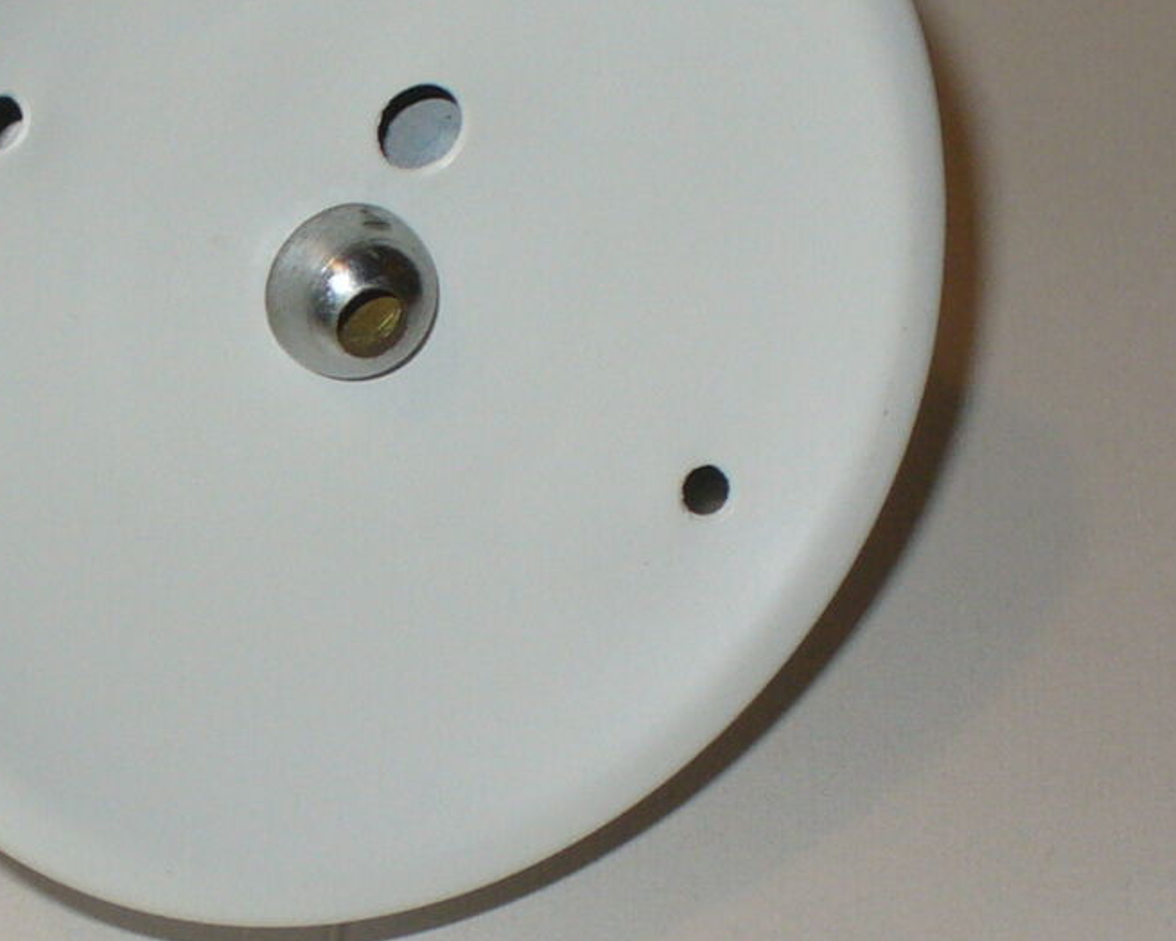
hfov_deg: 16.9
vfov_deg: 13.6
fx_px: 3933
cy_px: 571
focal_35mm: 113
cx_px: 206
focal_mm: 6.1
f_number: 2.8
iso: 100
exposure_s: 1/30
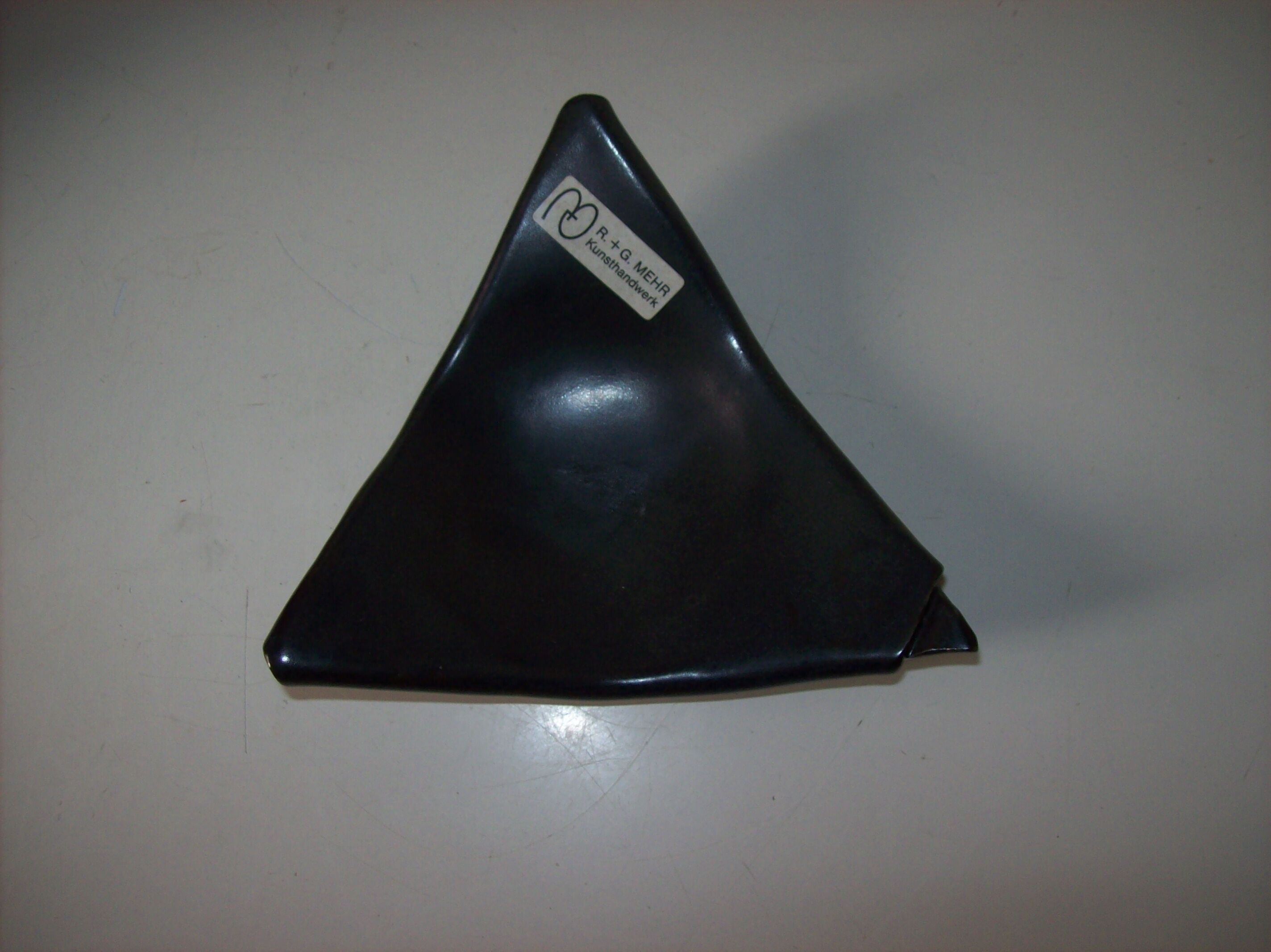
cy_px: 476
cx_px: 636
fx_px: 1321
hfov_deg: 51.4
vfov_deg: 39.6
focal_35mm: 36
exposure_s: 1/64
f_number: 2.7
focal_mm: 6
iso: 80
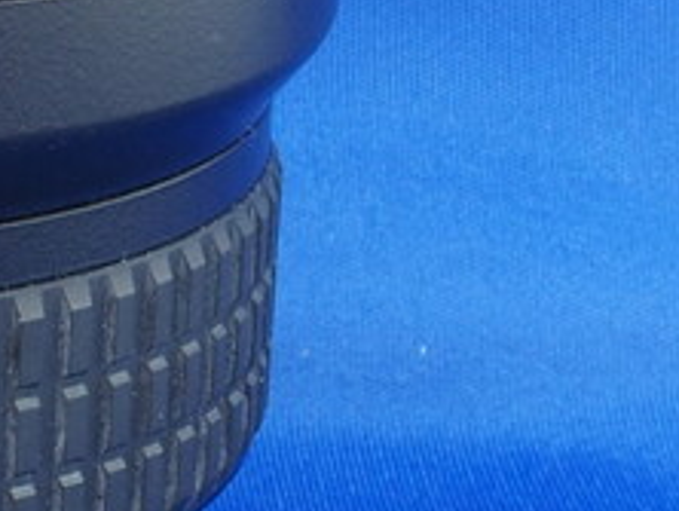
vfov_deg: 7.2
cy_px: -12
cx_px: -300
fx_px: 4025
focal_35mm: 205
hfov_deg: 9.4
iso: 100
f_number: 8
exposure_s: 3.2
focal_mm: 8.1
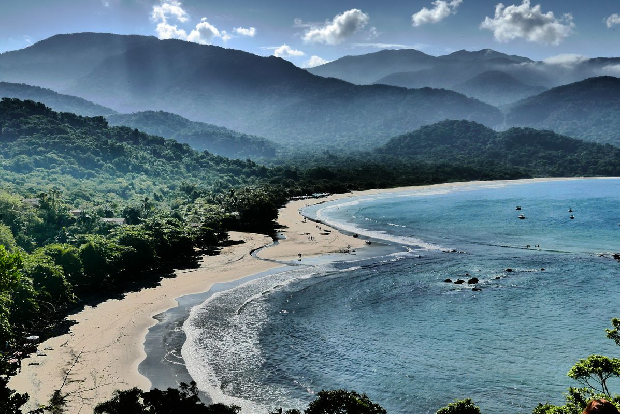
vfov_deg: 37.9
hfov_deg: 54.4
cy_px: 207
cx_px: 310
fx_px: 603
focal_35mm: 35
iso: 100
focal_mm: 15.9
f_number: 8
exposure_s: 1/1000
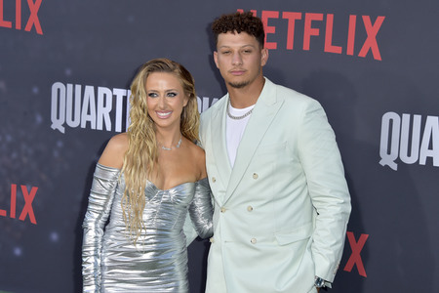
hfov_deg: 29.7
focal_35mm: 68
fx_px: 829
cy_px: 146
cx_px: 220
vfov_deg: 20.0
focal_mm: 68
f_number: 6.3
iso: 320
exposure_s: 1/250
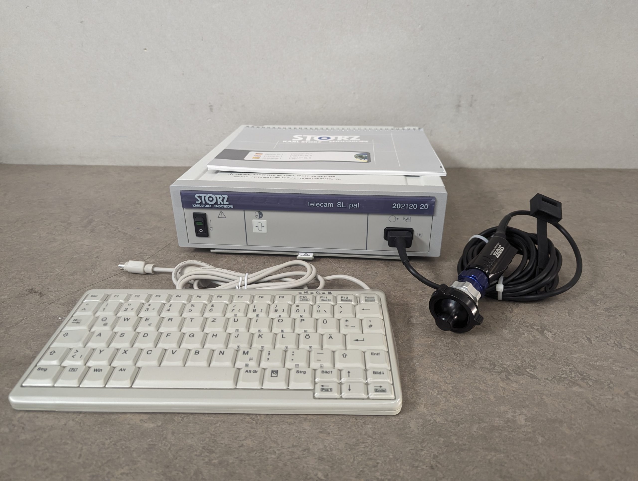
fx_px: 443
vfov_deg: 56.9
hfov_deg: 71.5
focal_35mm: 24
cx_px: 319
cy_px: 240
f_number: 1.85
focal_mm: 6.81
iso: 142
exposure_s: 1/25
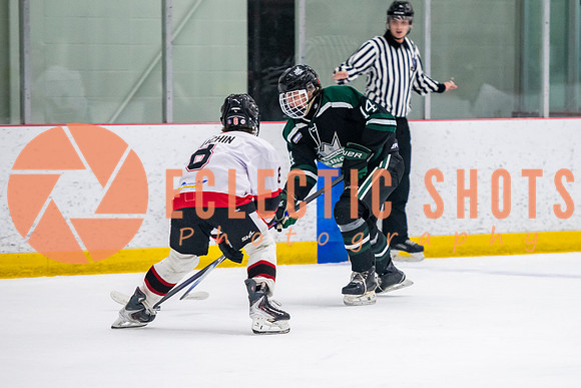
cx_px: 401
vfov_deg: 5.0
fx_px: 4412
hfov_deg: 7.5
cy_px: 211
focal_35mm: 273
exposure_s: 1/640
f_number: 3.2
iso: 3200
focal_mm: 170
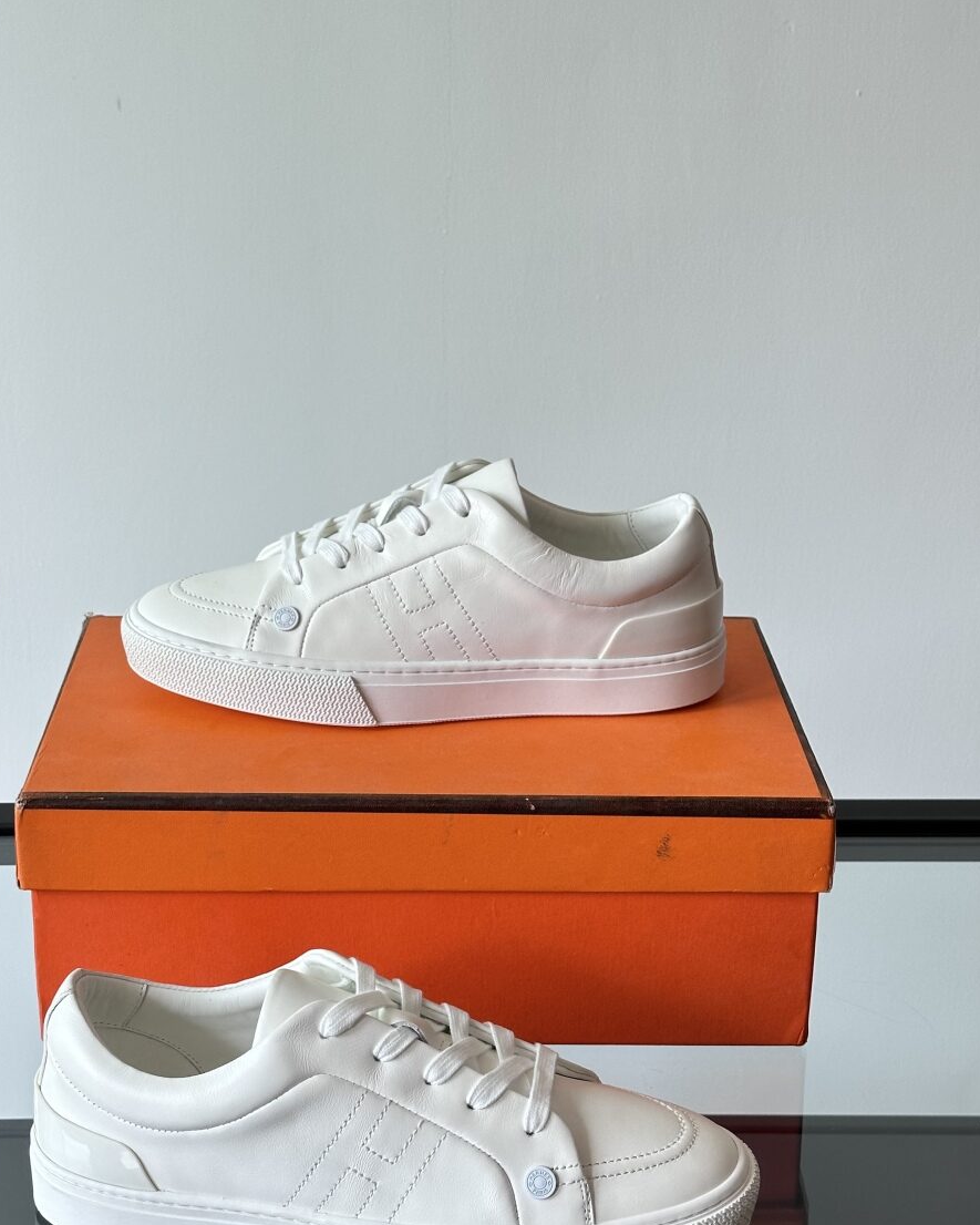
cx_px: 422
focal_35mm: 61
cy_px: 687
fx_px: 2211
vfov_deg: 30.9
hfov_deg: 25.0
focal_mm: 6.86
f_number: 1.78
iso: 64
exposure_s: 1/327
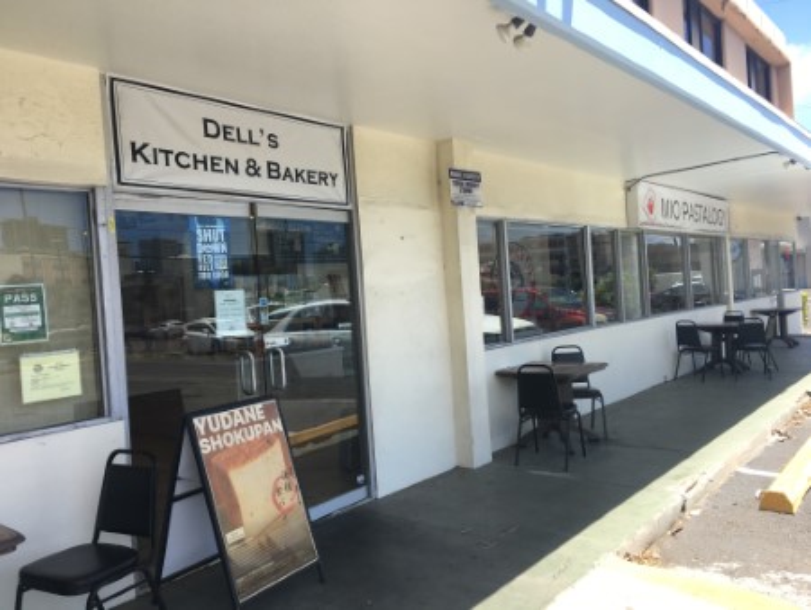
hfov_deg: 61.6
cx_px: 406
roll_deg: +2.3
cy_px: 305
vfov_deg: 48.3
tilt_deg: -1.4
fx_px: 680
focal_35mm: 29
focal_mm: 4.15
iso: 25
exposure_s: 1/519
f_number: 2.2
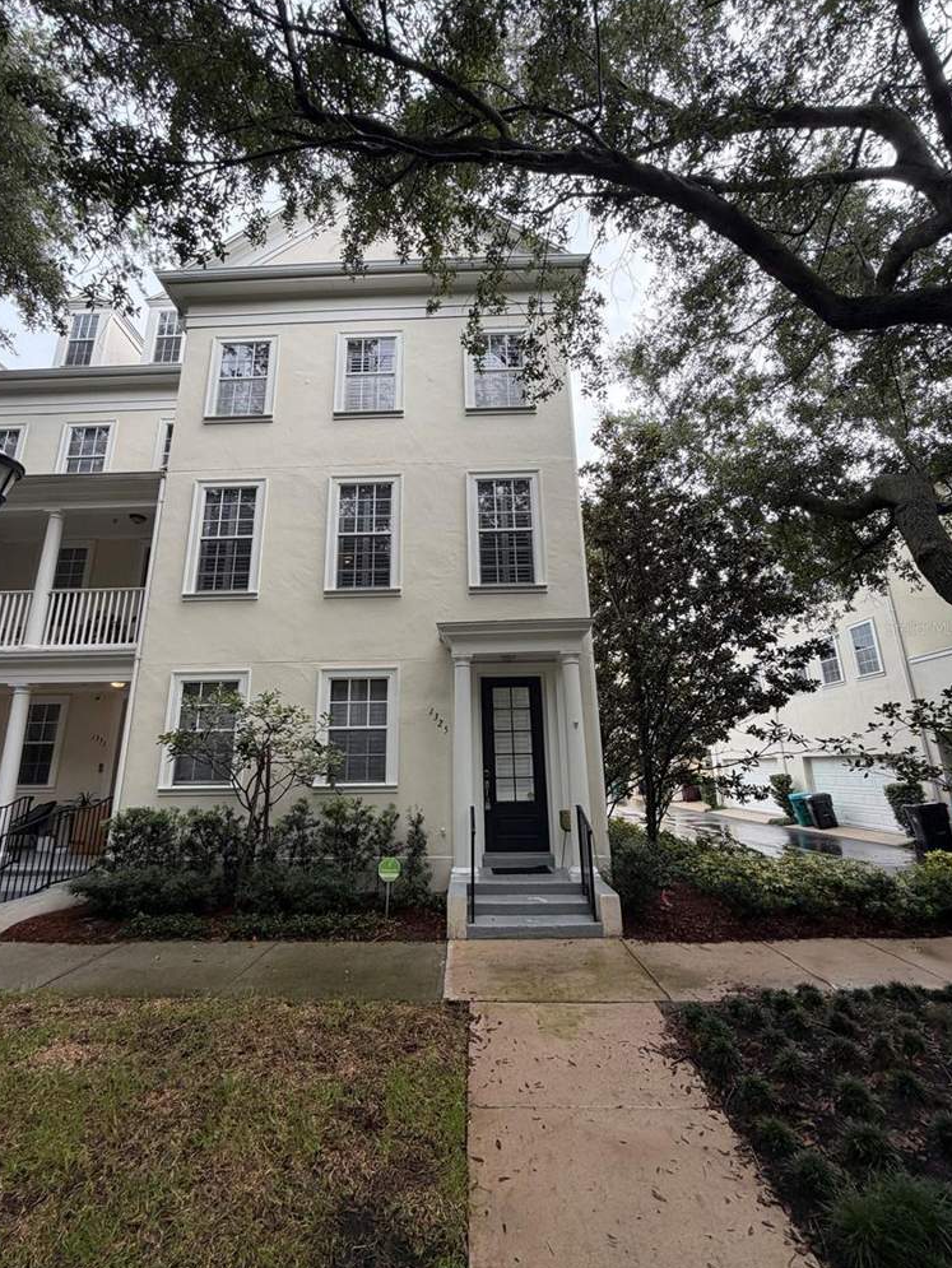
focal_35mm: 15
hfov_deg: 81.7
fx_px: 550
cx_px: 456
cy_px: 627
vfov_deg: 98.1
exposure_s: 1/129
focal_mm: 2.22
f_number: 2.2
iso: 50
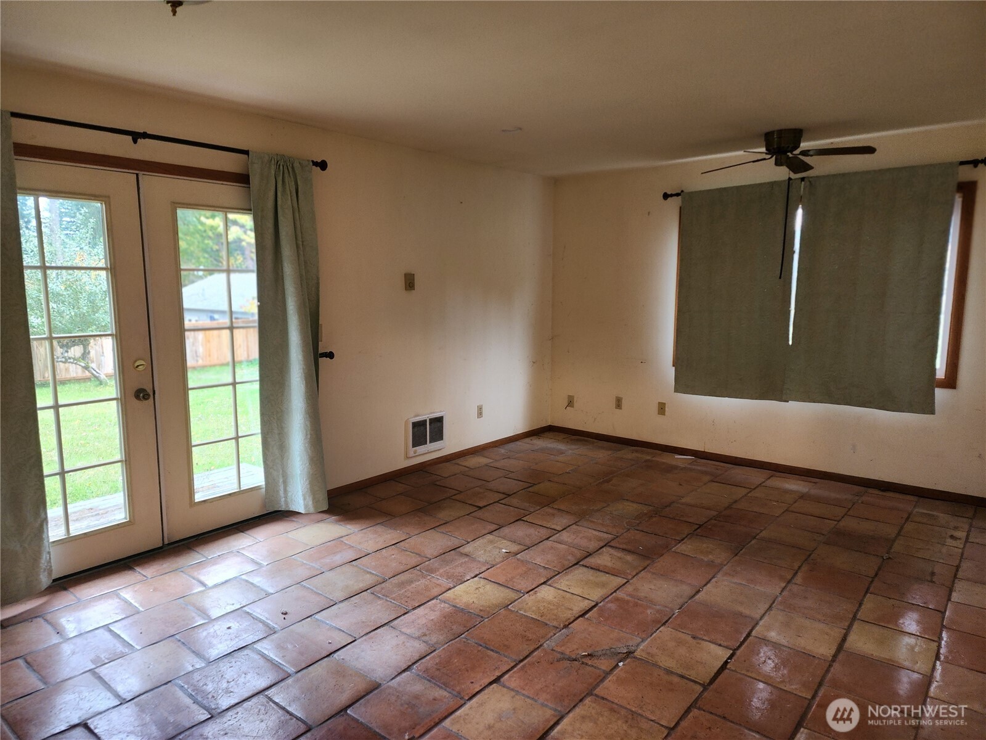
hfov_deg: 73.9
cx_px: 493
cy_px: 370
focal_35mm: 23
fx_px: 655
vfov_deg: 58.9
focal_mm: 6.4
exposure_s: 1/40
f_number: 1.8
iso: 320
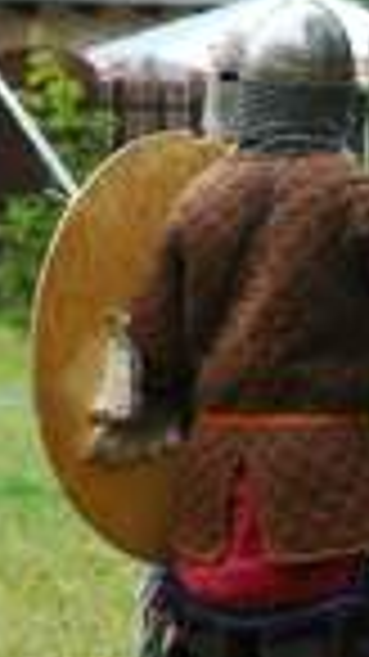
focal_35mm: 321
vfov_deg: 6.7
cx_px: 835
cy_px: 286
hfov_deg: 3.7
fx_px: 5590
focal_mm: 70
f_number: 6.3
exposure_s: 1/160
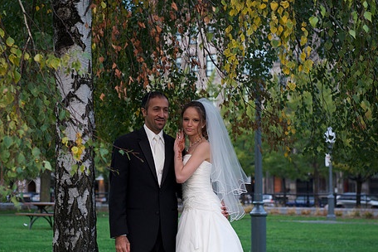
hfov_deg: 22.9
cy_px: 147
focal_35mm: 89
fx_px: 934
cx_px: 162
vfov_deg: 15.4
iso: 320
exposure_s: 1/50
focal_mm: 70
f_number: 3.5
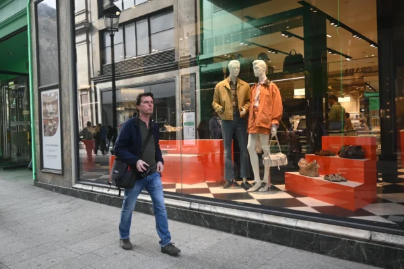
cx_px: 202
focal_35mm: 31
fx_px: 345
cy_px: 134
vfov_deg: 42.6
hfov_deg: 60.7
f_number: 4
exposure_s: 1/200
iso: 640
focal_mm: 20.5
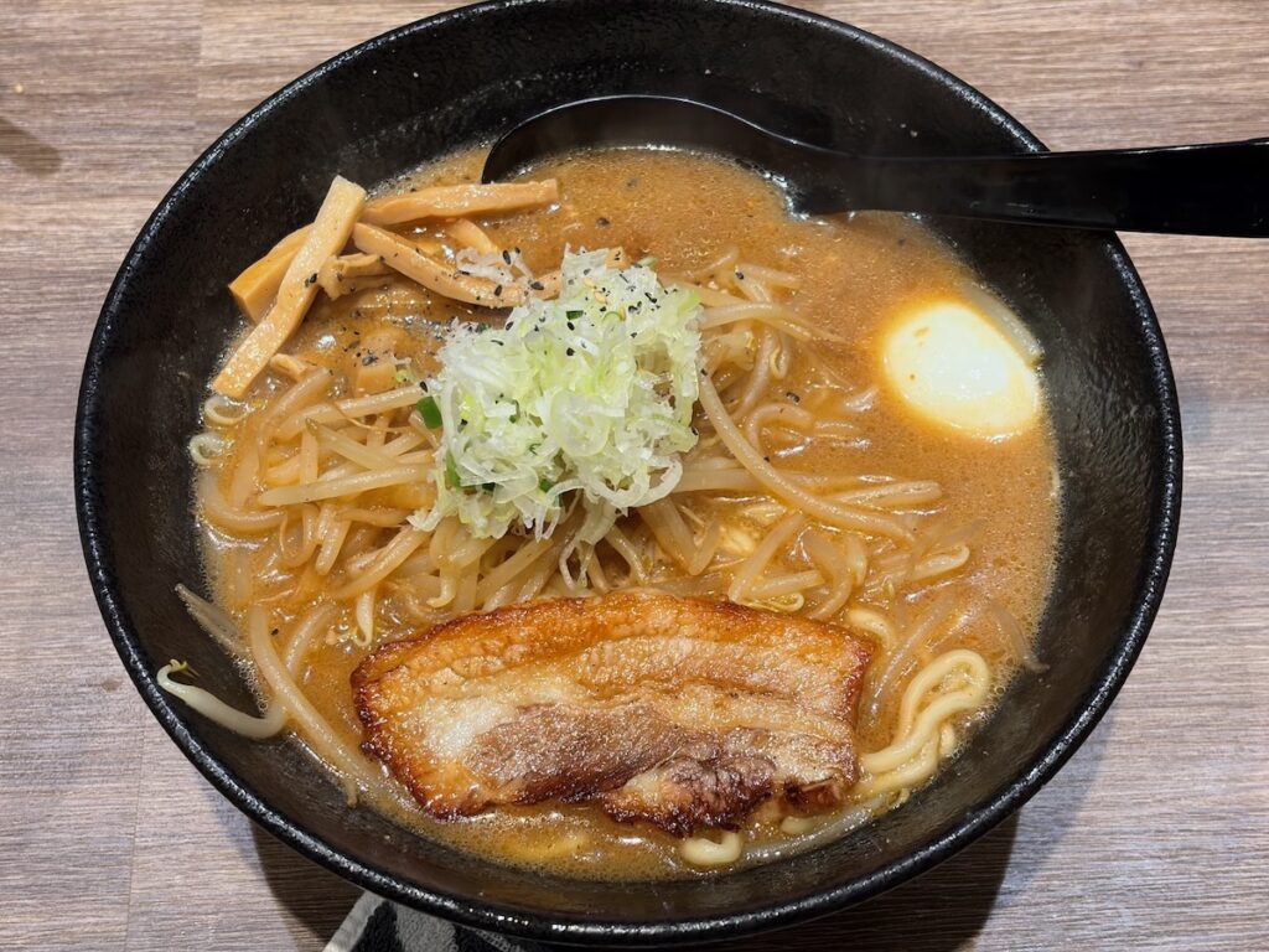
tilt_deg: -59.3
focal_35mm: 52
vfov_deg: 28.0
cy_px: 476
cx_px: 634
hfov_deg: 36.8
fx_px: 1906
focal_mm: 5.96
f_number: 1.6
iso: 50
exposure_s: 1/50
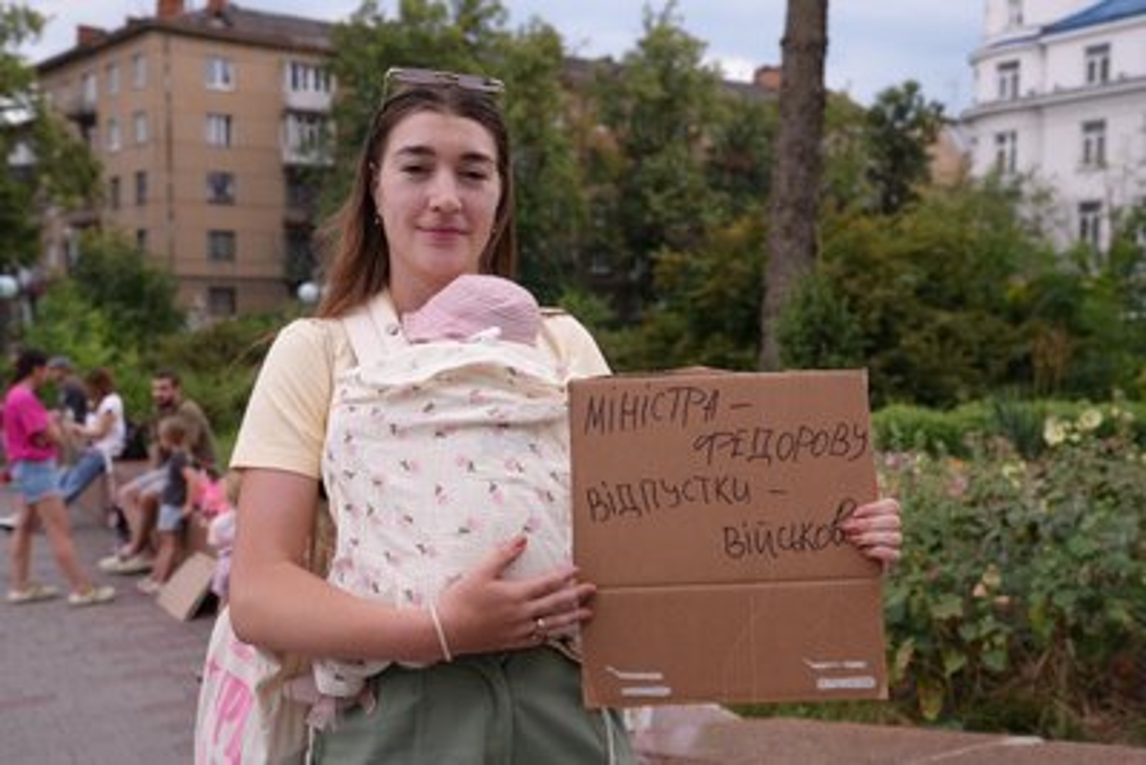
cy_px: 382
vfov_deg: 35.1
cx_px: 573
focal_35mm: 38
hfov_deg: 50.7
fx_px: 1210
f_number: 4.5
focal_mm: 38
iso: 250
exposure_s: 1/125
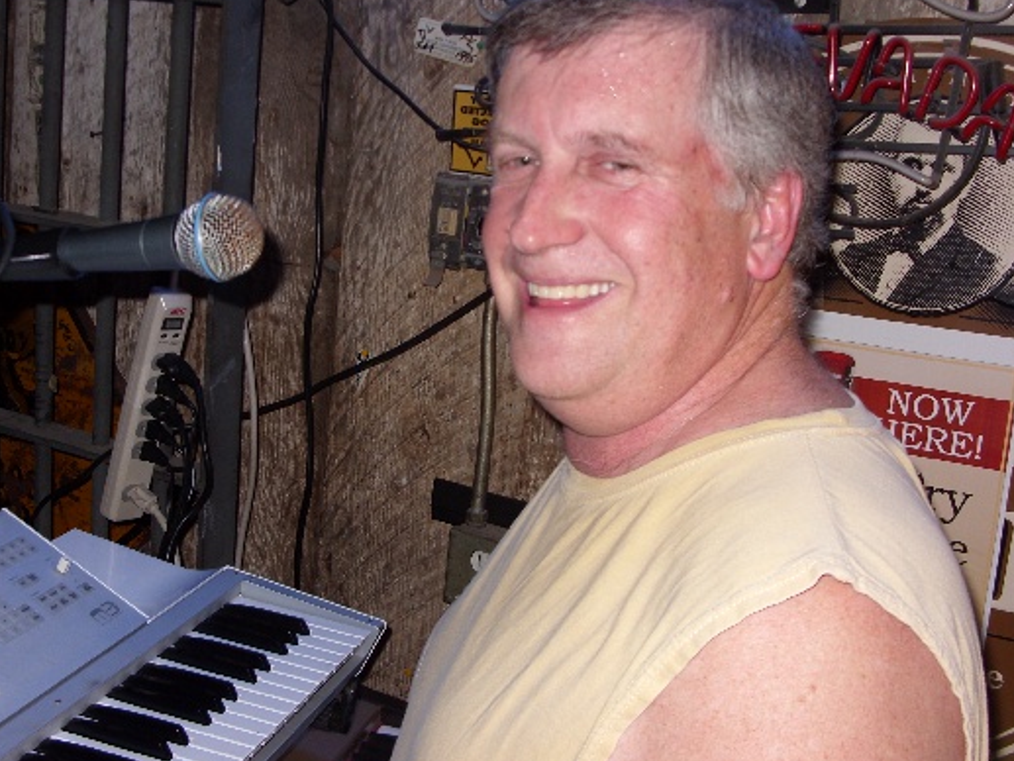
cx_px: 422
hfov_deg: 40.3
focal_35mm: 47
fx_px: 1377
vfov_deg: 30.9
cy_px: 351
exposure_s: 1/30
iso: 50
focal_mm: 6.3
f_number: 2.8
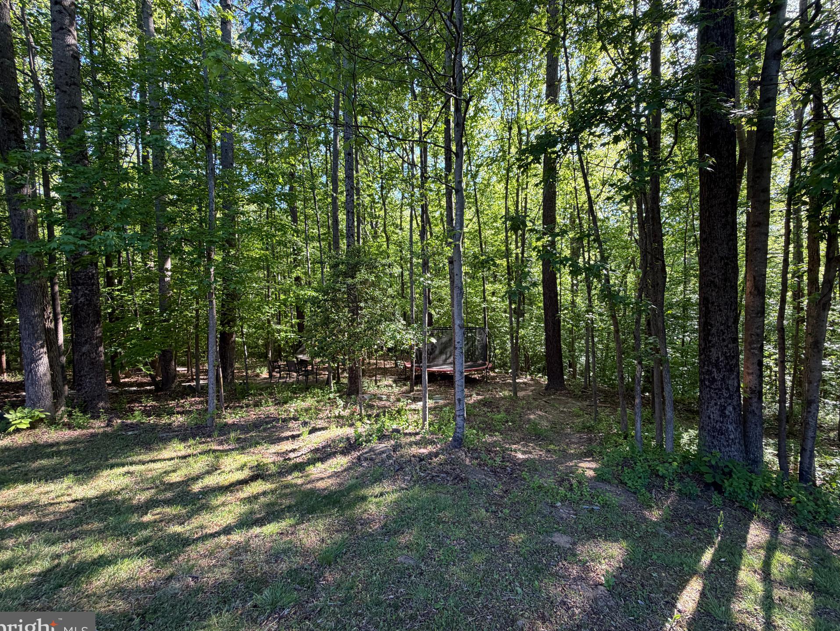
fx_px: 364
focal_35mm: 15
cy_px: 310
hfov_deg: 98.1
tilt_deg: -2.4
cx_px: 436
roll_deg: +0.5
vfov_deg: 81.8
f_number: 2.2
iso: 80
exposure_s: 1/121
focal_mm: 2.22
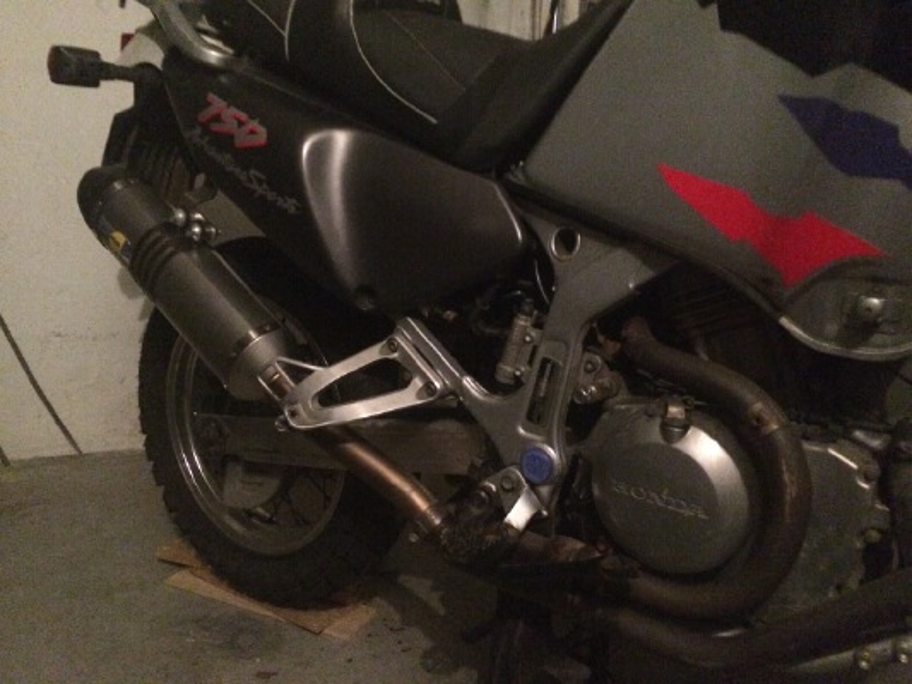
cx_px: 456
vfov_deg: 48.2
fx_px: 764
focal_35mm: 29
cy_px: 342
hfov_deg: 61.6
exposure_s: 1/15
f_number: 2.2
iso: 1250
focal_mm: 4.15
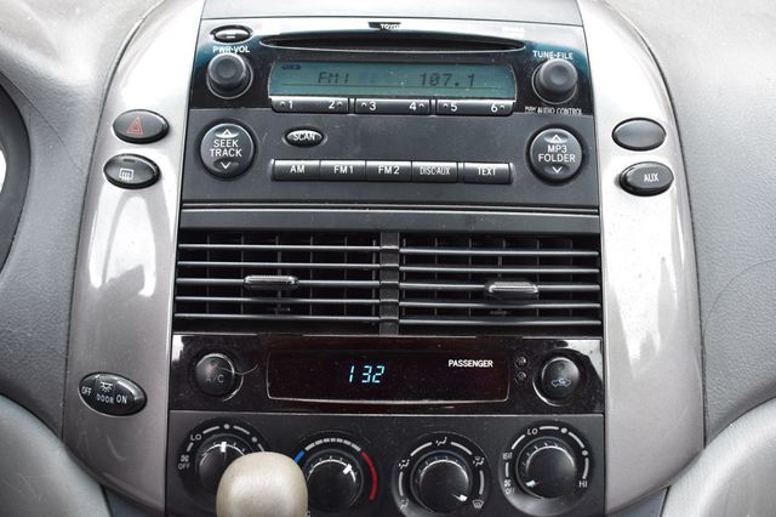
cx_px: 388
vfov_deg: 25.7
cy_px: 258
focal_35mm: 52
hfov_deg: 37.9
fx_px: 1131
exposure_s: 1/30
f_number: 7.1
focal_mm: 35
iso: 400
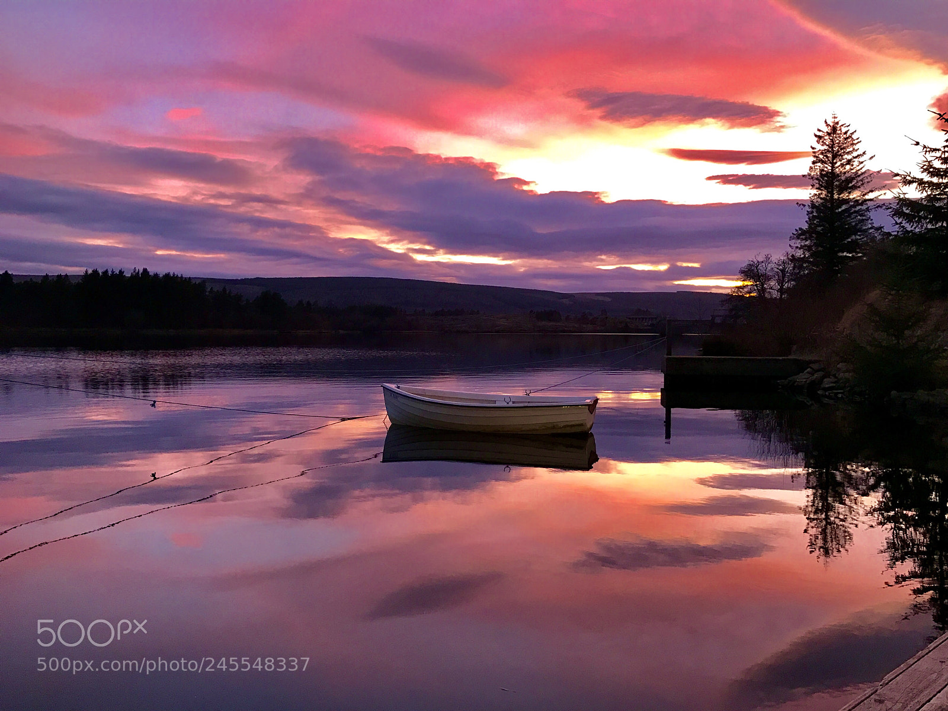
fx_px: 767
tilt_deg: -2.0
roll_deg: -0.4
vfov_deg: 49.7
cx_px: 474
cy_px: 356
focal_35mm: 28
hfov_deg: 63.4
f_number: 1.8
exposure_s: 1/25
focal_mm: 3.99
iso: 40
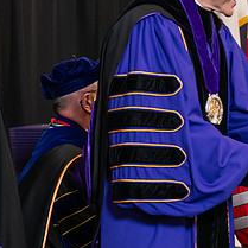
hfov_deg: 10.4
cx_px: 310
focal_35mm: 165
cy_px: 93
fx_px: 1337
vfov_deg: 10.6
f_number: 5
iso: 2000
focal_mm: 70
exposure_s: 1/125
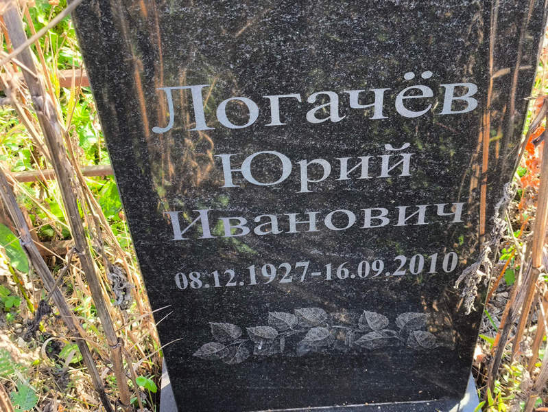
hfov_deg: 38.2
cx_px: 274
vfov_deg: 29.1
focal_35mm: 50
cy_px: 206
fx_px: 792
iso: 64
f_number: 1.7
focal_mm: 4.71
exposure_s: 1/100
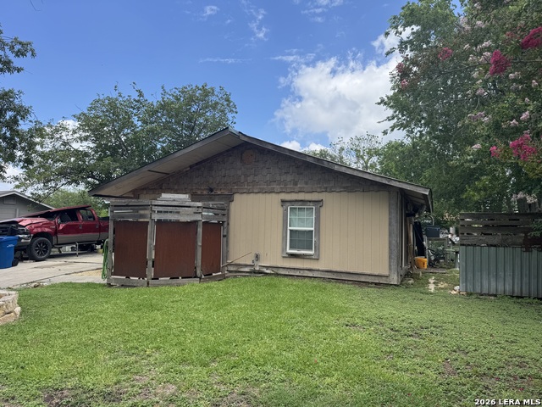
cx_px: 271
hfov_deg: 71.6
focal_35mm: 24
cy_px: 204
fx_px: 376
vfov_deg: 56.8
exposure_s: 1/2833
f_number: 1.78
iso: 80
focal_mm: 6.76
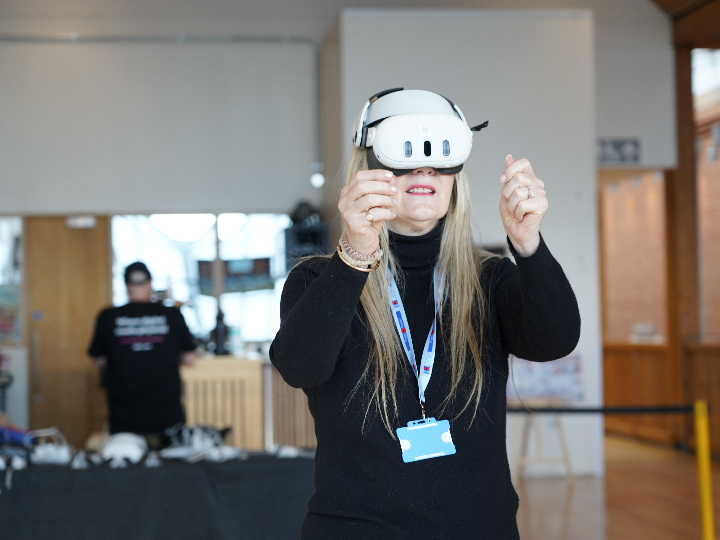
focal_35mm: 80
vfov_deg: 18.4
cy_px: 270
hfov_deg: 24.4
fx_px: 1664
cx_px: 401
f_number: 4
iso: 1000
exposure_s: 1/160
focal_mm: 73
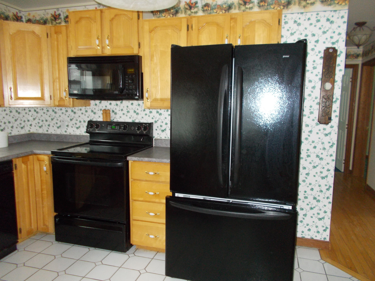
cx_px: 188
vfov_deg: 53.1
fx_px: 282
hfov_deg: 67.3
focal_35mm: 26
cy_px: 140
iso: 320
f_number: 3.2
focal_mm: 4.6
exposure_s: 1/25
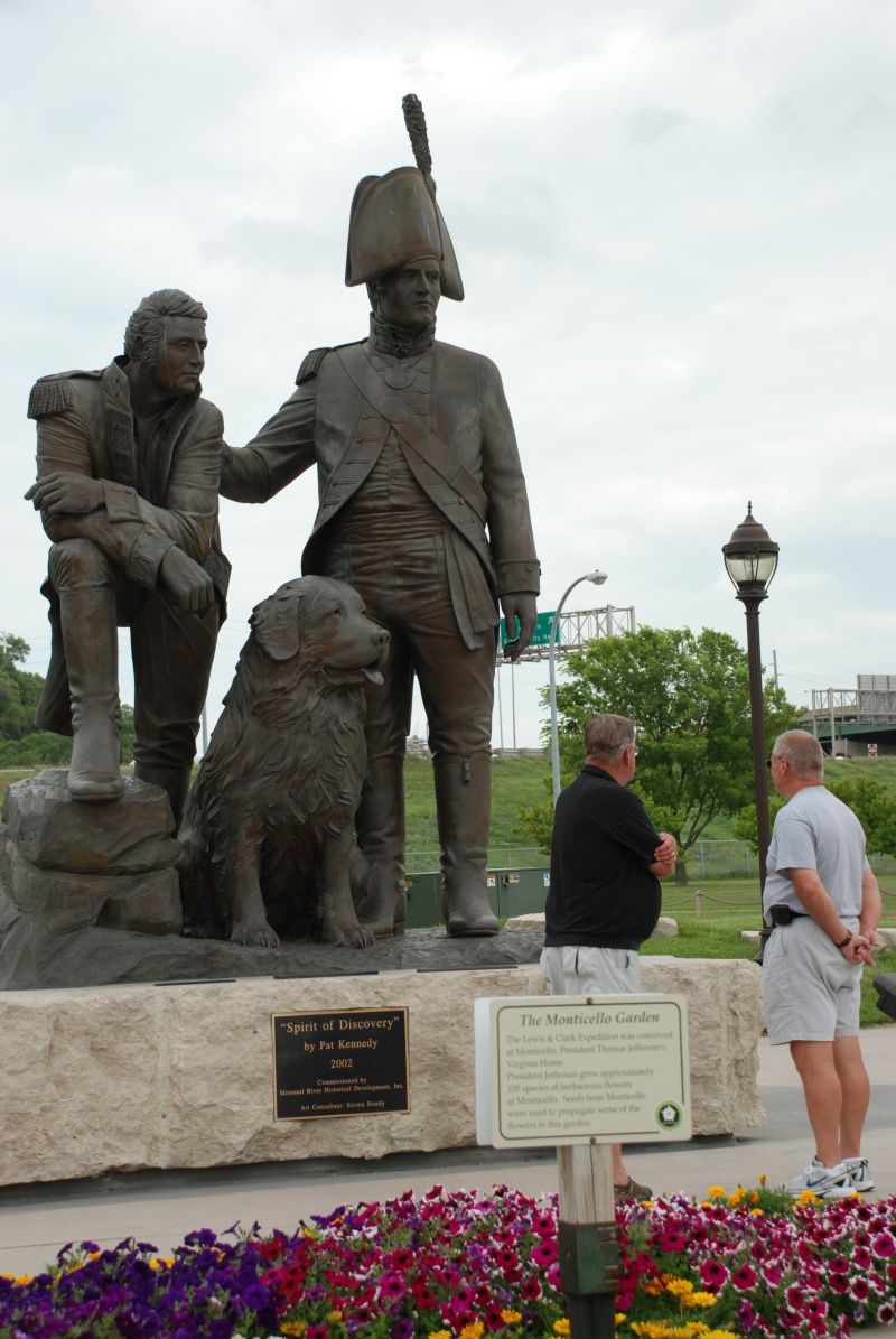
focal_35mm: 72
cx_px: 448
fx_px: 2680
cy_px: 670
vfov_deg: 28.0
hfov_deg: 19.0
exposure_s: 1/200
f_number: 6.3
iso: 100
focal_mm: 48
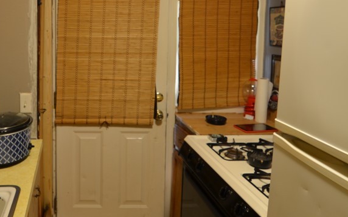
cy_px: 51
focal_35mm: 32
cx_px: 83
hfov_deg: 56.5
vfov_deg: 38.3
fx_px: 303
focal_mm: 11
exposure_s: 1/4
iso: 250
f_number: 4.5
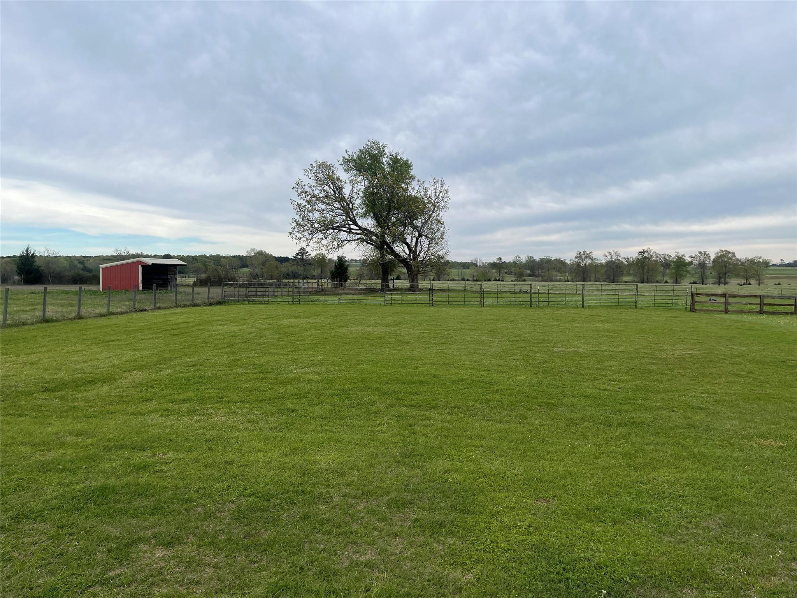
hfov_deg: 67.3
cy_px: 299
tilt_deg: -1.4
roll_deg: +0.3
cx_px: 398
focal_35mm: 26
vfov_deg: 53.1
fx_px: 599
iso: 50
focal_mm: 5.1
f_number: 1.6
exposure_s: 1/1957
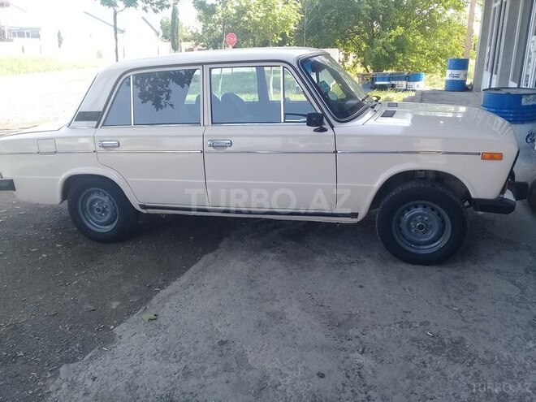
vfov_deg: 45.4
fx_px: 480
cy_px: 201
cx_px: 268
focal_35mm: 31
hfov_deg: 58.4
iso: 50
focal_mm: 3.3
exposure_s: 1/185
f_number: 2.2
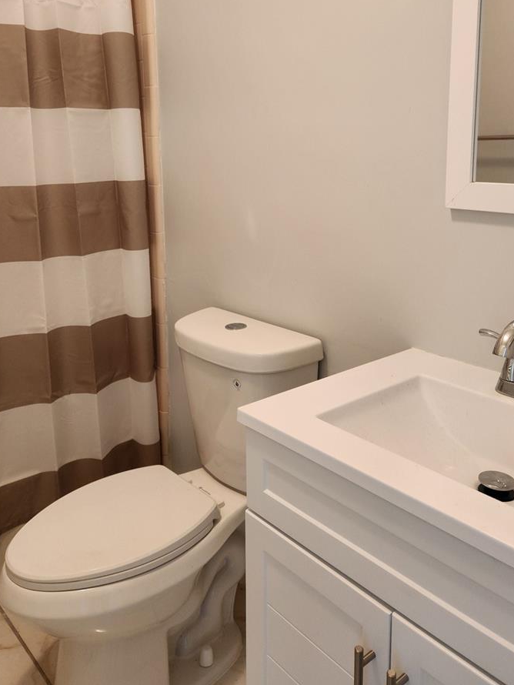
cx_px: 262
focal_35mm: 31
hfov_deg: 45.5
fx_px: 613
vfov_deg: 57.5
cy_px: 249
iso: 250
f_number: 1.8
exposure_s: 1/60
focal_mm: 5.4
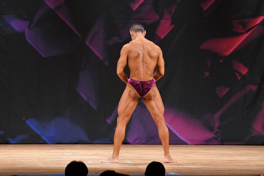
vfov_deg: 5.1
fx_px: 1979
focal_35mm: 270
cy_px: 88
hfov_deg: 7.6
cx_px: 132
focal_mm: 180
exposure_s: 1/400
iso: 3200
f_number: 5.6
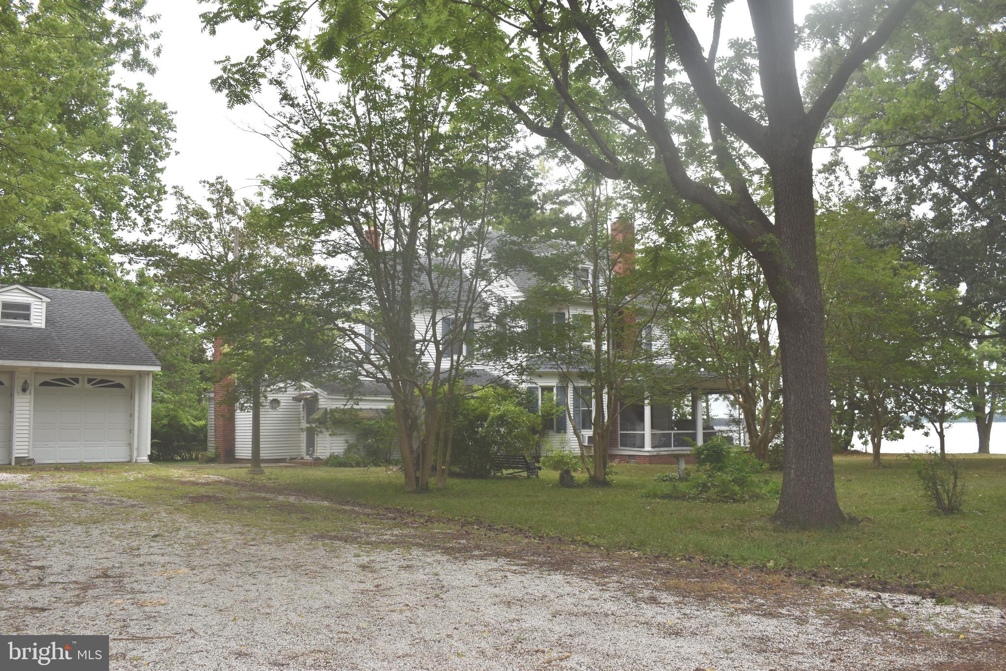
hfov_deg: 57.2
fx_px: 922
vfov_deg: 40.0
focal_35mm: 33
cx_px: 503
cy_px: 336
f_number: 6.3
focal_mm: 22
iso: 100
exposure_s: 1/160
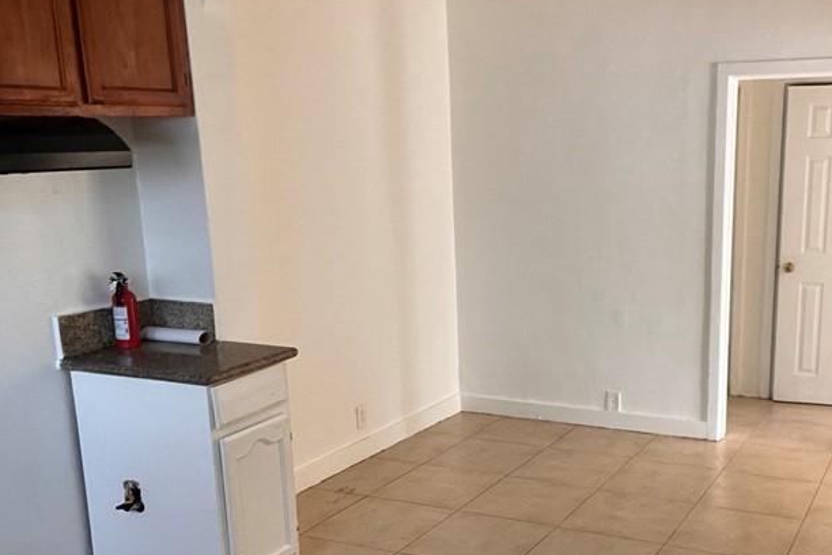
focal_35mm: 40
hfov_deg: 47.3
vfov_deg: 33.2
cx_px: 585
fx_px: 924
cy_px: 356
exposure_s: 1/60
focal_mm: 2.71
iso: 100
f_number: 2.2
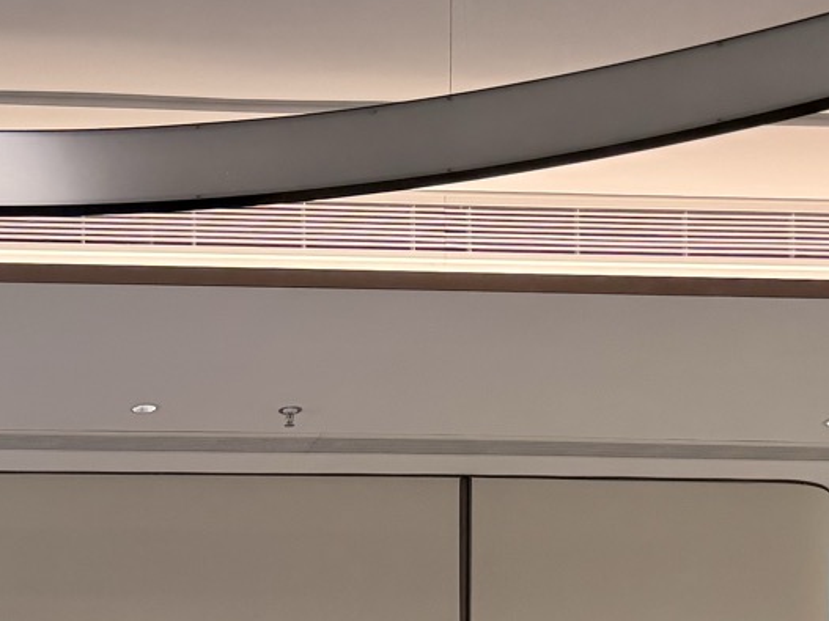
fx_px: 1963
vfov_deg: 15.9
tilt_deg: +1.4
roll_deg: +0.3
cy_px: 1031
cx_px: -156
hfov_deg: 22.1
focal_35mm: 82
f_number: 1.78
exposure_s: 1/180
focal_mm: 6.76
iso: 125
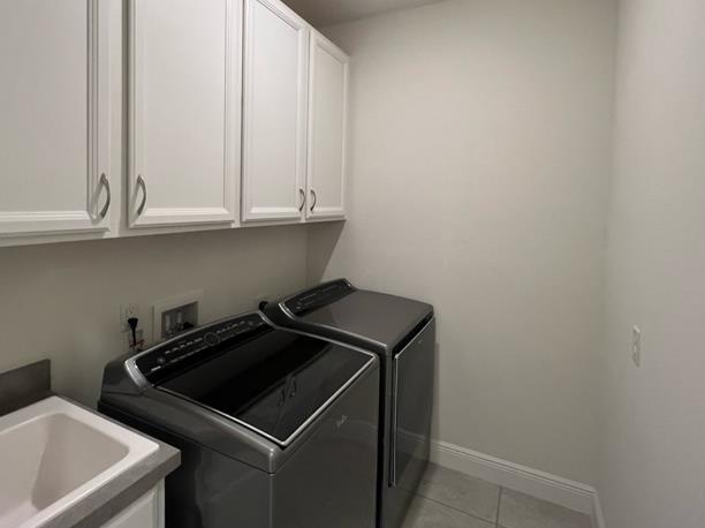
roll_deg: -0.7
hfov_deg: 91.1
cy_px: 216
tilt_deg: -2.6
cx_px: 350
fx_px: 346
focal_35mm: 17
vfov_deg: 74.0
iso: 200
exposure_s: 1/120
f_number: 1.8
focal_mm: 1.57
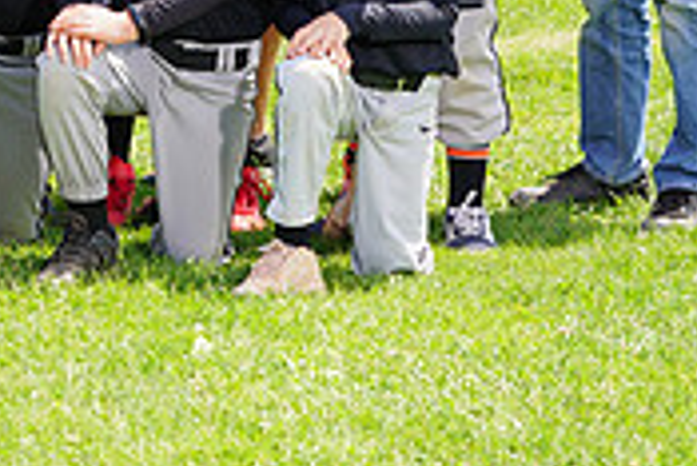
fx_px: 6433
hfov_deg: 6.1
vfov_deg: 4.1
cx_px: -271
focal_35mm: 332
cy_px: -297
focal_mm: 100
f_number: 6.3
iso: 100
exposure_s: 1/250
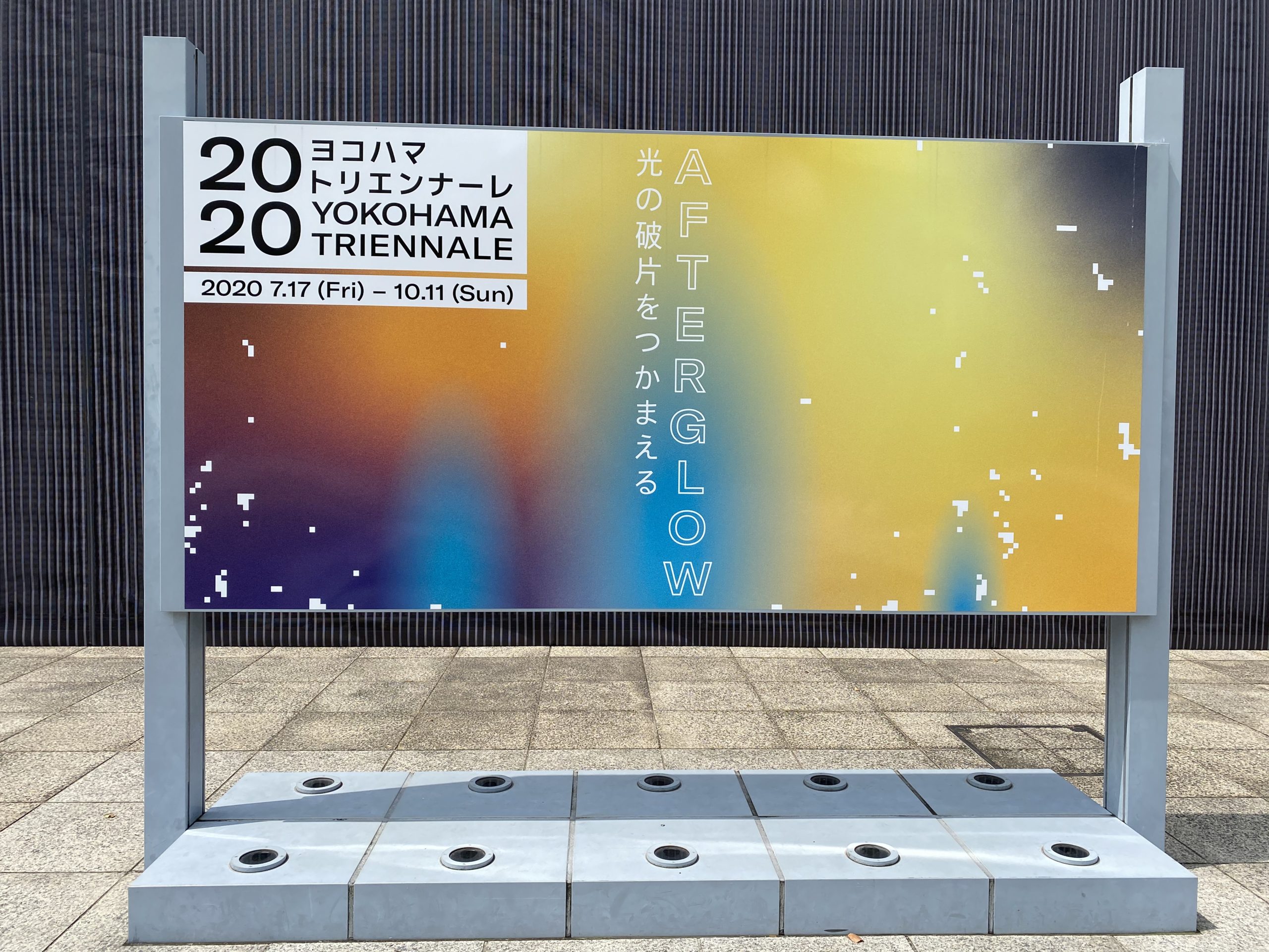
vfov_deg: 53.1
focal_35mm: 26
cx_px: 634
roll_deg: -0.4
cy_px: 476
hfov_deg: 67.3
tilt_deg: -0.8
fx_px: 953
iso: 32
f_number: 1.8
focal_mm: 4.25
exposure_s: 1/3401
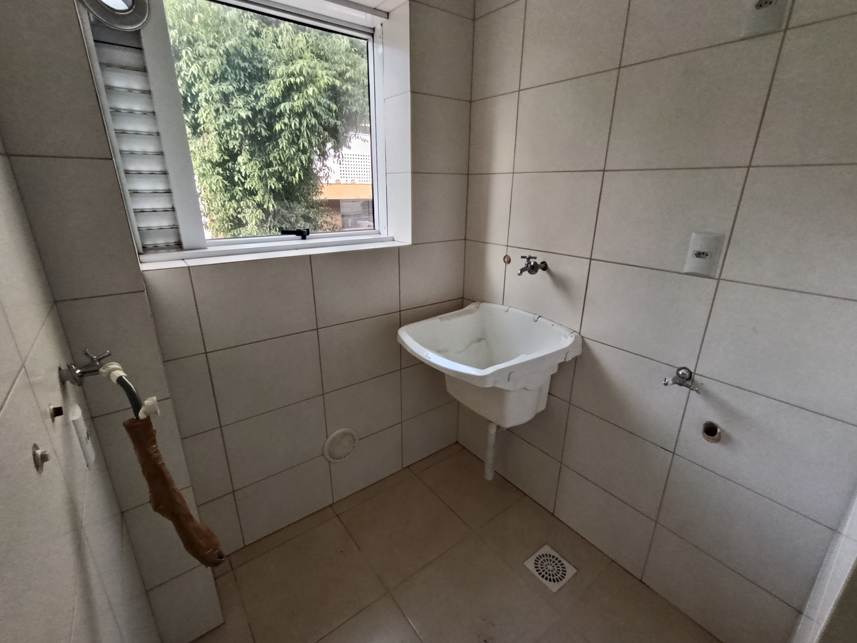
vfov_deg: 78.1
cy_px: 322
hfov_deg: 94.5
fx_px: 396
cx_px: 428
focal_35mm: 16
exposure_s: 1/60
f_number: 2.2
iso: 337
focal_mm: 1.65
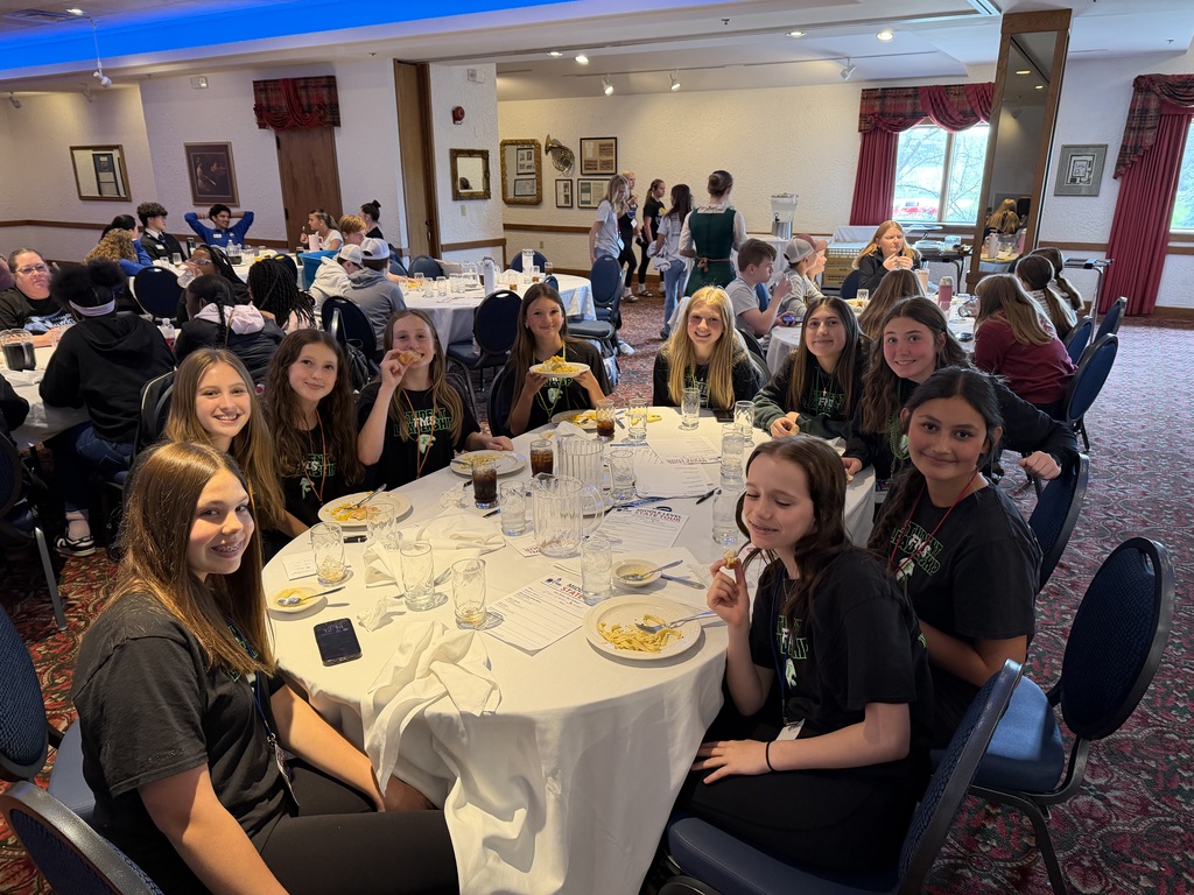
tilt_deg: -18.7
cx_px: 597
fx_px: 828
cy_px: 448
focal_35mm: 24
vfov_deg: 56.8
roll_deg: +0.4
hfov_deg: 71.6
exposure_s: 1/60
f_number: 1.78
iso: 320
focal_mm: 6.76
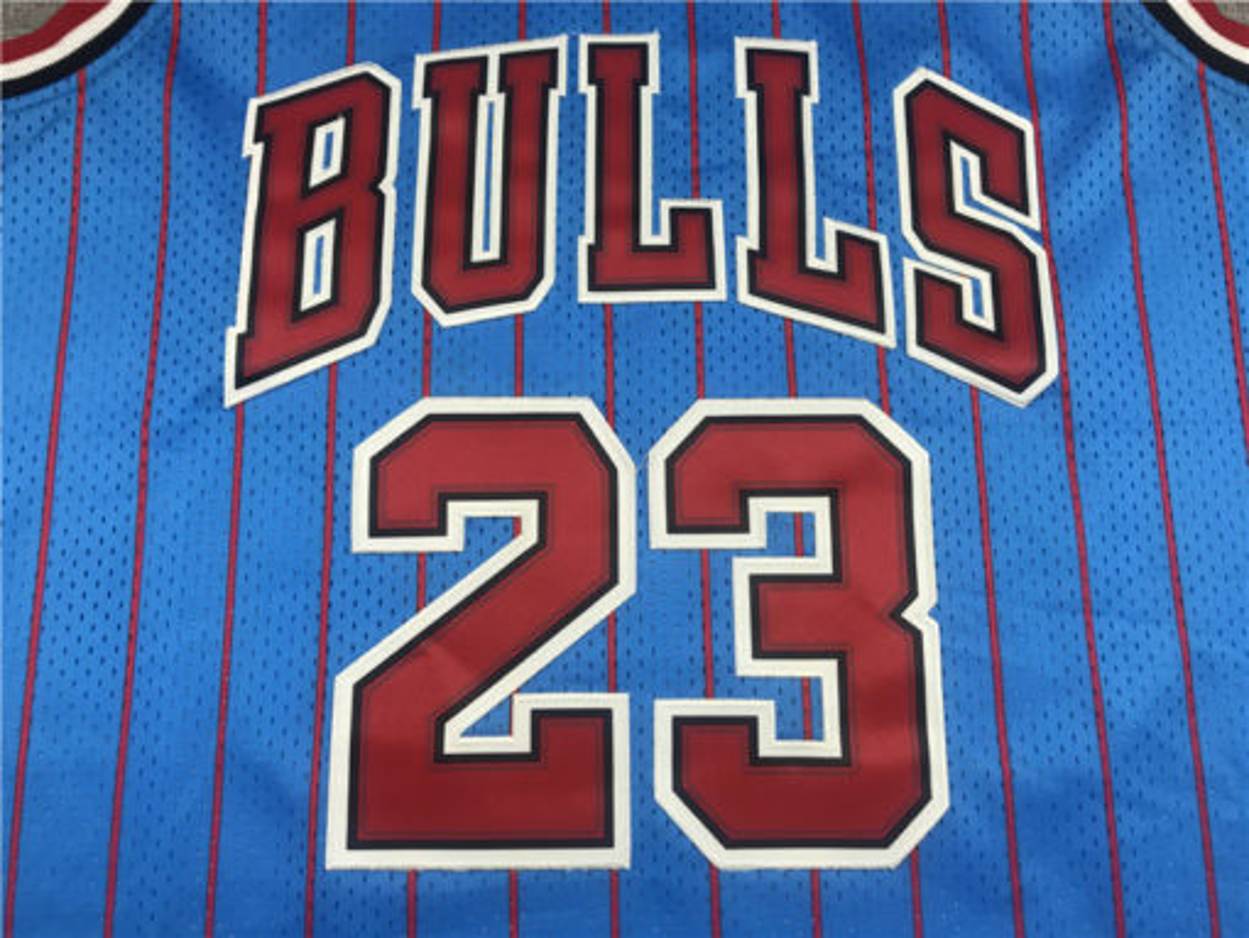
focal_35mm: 28
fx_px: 1011
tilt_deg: -79.2
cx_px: 624
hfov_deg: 63.4
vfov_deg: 49.8
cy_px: 469
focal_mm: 3.99
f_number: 1.8
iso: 25
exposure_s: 1/50
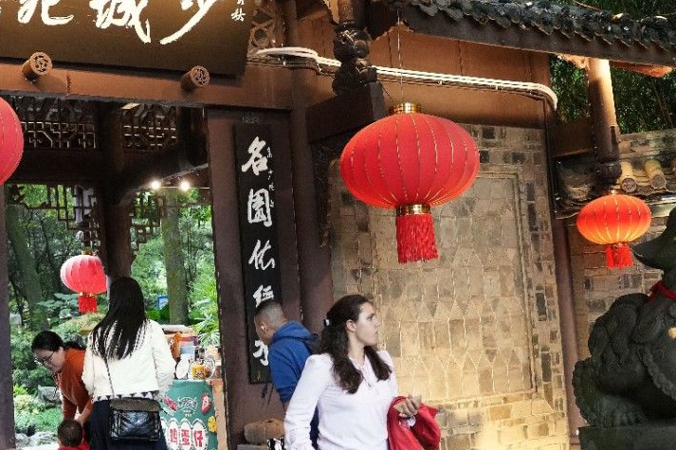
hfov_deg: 35.6
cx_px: 188
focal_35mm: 55
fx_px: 1032
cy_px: 249
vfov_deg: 24.6
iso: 4000
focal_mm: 28
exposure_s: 1/160
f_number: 3.2
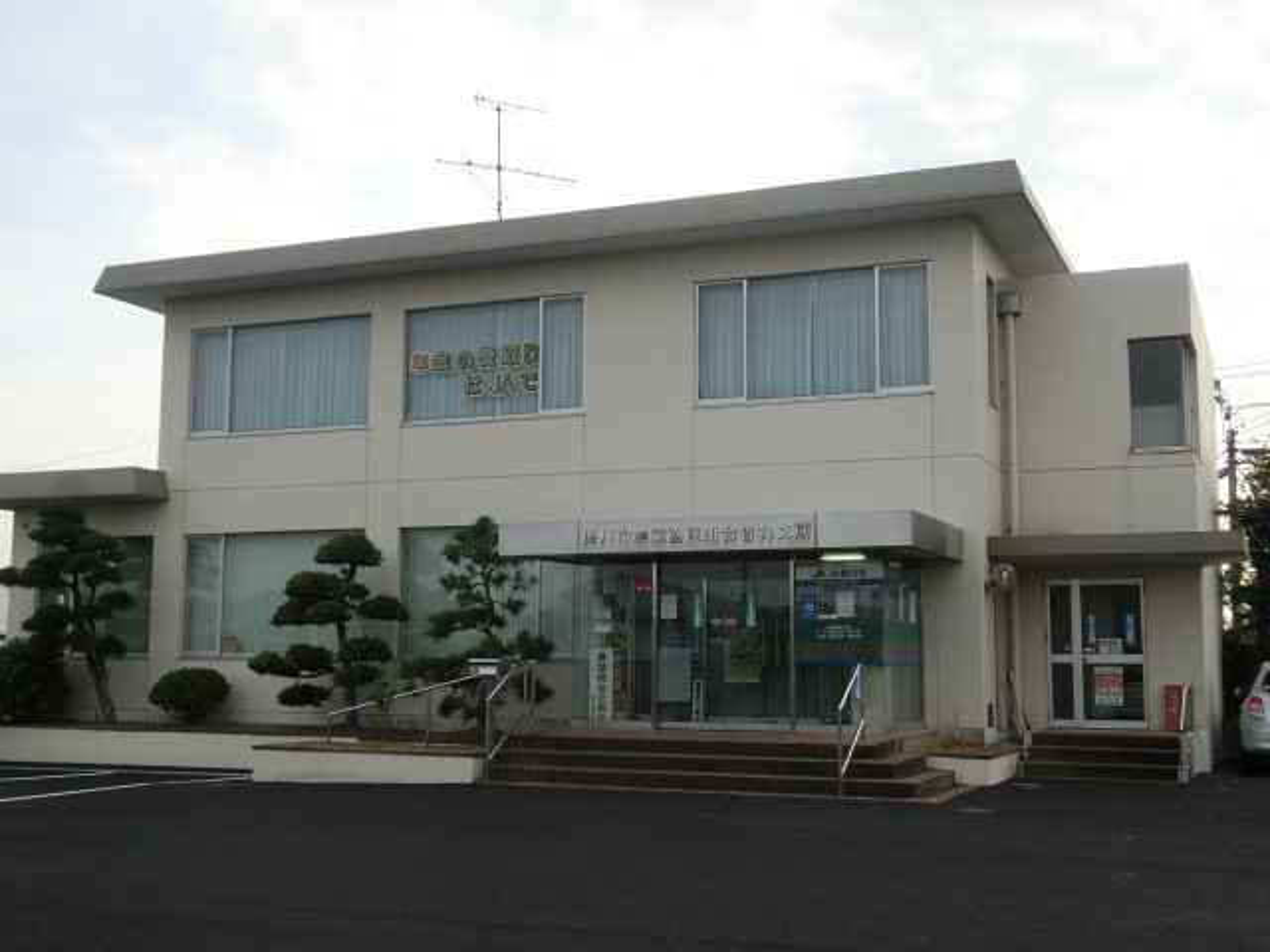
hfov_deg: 46.8
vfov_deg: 36.0
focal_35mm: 40
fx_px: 1468
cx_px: 635
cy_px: 476
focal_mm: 7.15
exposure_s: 1/400
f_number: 4
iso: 80
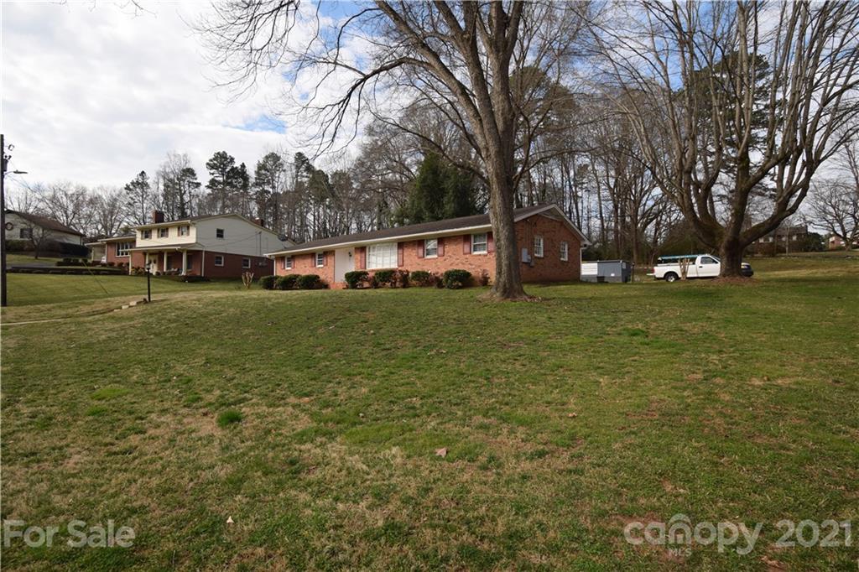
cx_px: 430
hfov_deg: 90.0
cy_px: 286
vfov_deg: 67.3
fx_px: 429
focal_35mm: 18
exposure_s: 1/200
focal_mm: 12
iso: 100
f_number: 8
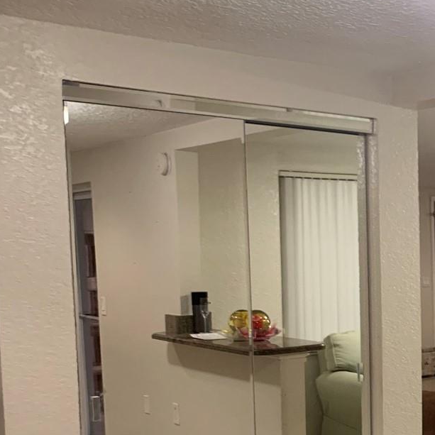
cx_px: 515
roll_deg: -0.2
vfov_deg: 28.3
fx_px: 853
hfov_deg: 25.8
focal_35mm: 60
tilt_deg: -4.7
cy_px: 316
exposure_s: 1/60
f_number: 1.8
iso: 200
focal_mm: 4.25
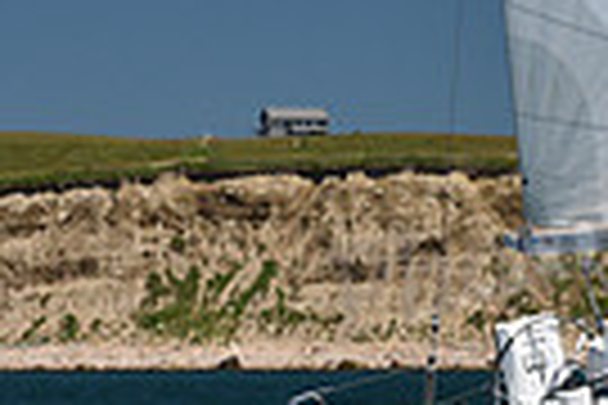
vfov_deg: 3.4
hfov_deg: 5.0
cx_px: 1198
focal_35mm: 409
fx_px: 6907
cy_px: 394
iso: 250
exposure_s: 1/800
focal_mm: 95
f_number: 6.3
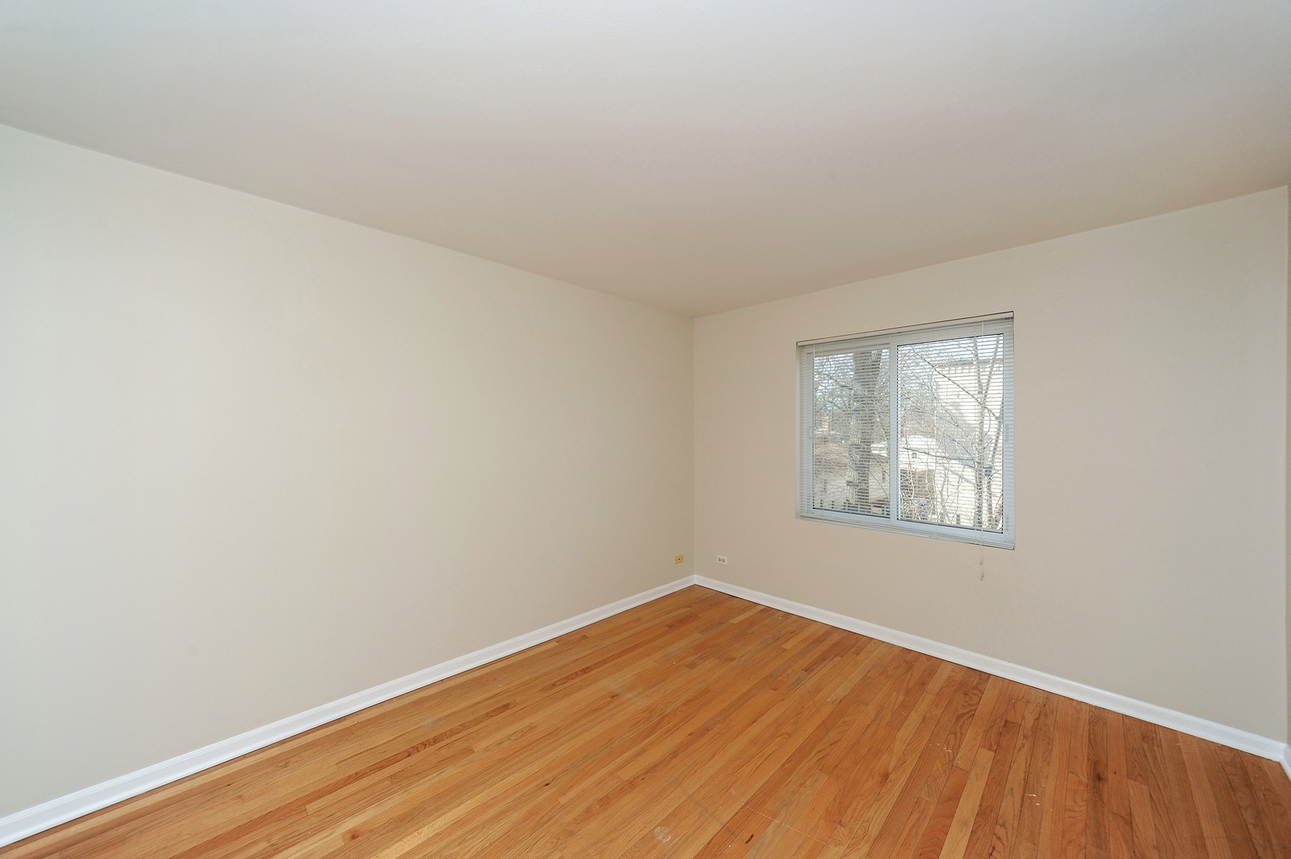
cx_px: 646
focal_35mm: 12
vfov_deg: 89.9
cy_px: 430
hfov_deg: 112.7
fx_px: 430
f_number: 8
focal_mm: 12
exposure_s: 1/80
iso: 200
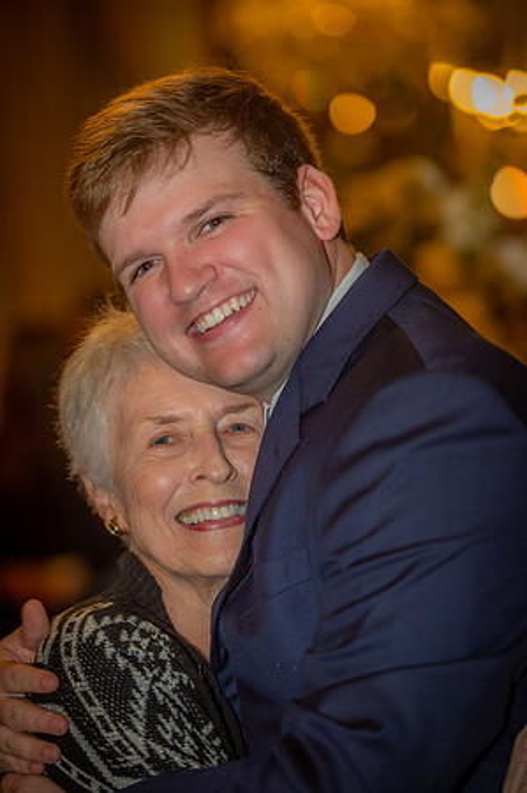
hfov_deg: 9.4
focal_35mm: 145
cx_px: 264
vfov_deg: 14.2
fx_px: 3191
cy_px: 396
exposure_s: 1/100
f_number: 2.8
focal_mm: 145
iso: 1250
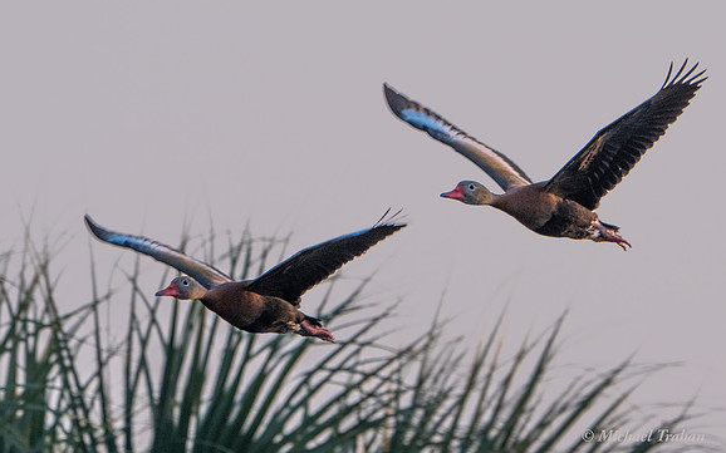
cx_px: 403
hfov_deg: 1.9
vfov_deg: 1.2
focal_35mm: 1081
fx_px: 21384
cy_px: 31
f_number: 10
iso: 1000
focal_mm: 600
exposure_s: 1/800
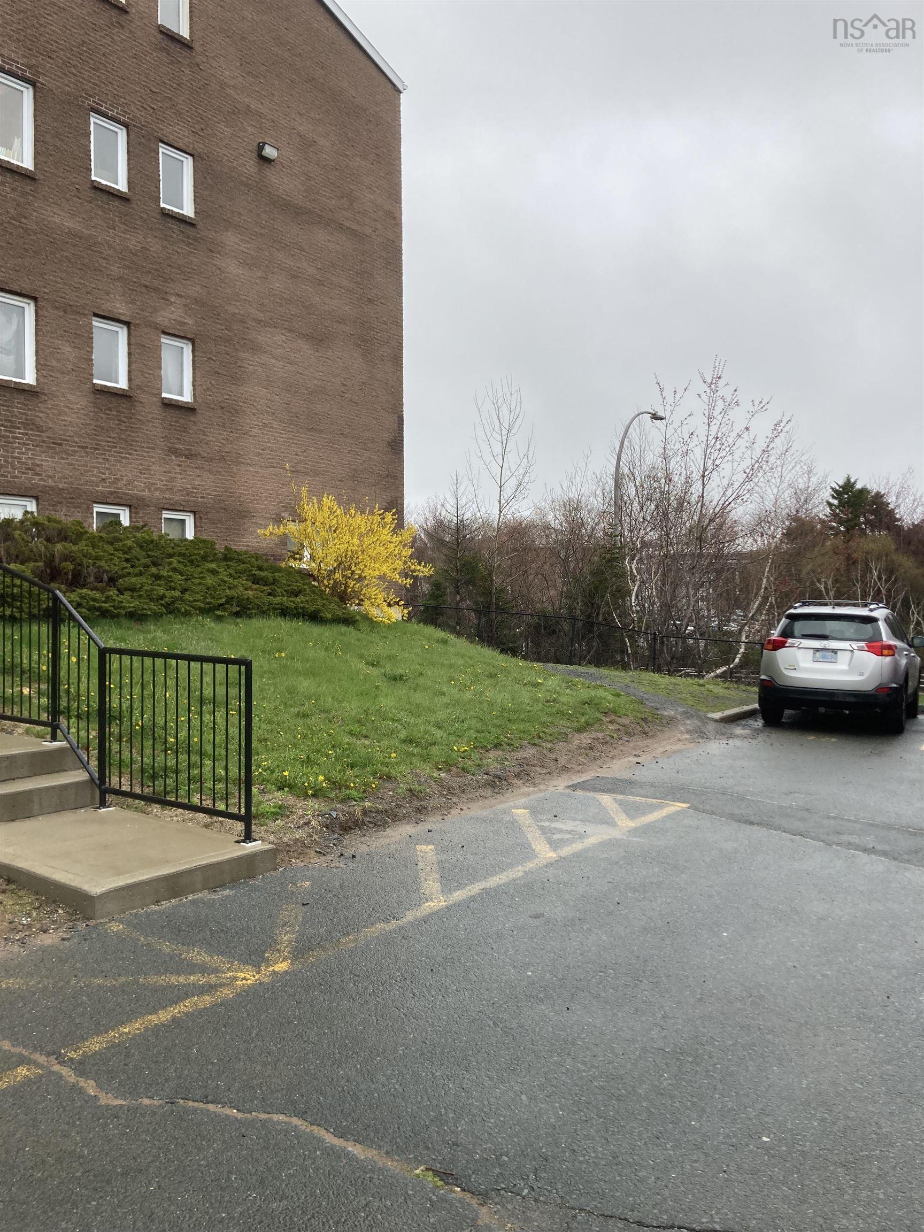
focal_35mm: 28
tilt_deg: -2.4
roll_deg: -1.9
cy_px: 616
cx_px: 462
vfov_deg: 63.4
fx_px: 997
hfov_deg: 49.7
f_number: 1.8
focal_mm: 3.99
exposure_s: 1/358
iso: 20
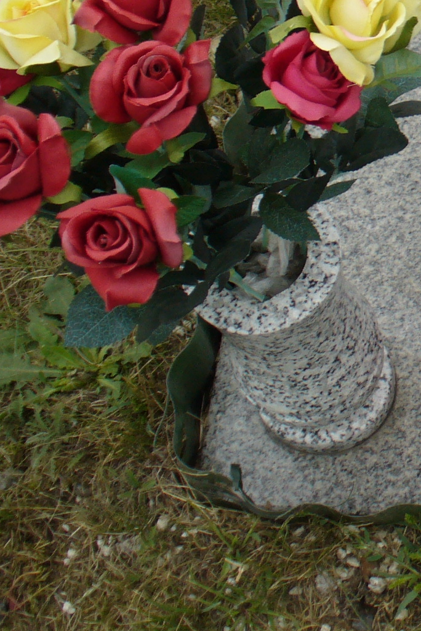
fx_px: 1684
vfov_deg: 20.7
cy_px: 44
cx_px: 743
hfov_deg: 13.0
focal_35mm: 96
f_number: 2.8
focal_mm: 6.1
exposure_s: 1/400
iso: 80
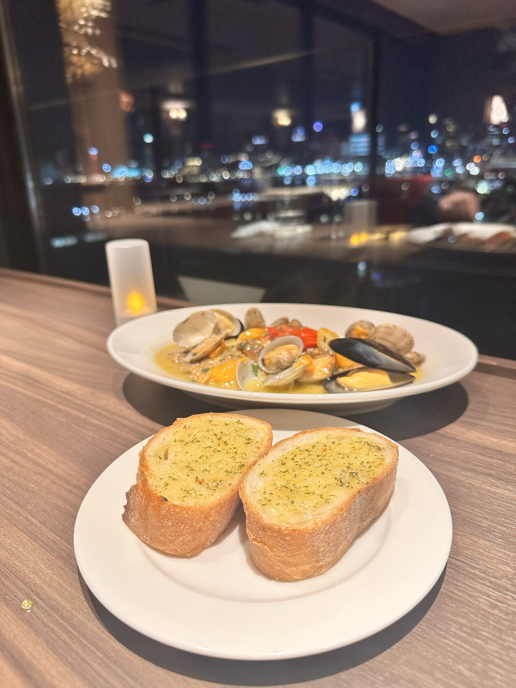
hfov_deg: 56.8
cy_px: 344
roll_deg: +2.4
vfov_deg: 71.6
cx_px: 258
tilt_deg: -19.0
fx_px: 477
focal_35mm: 24
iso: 250
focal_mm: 6.86
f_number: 1.78
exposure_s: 1/83
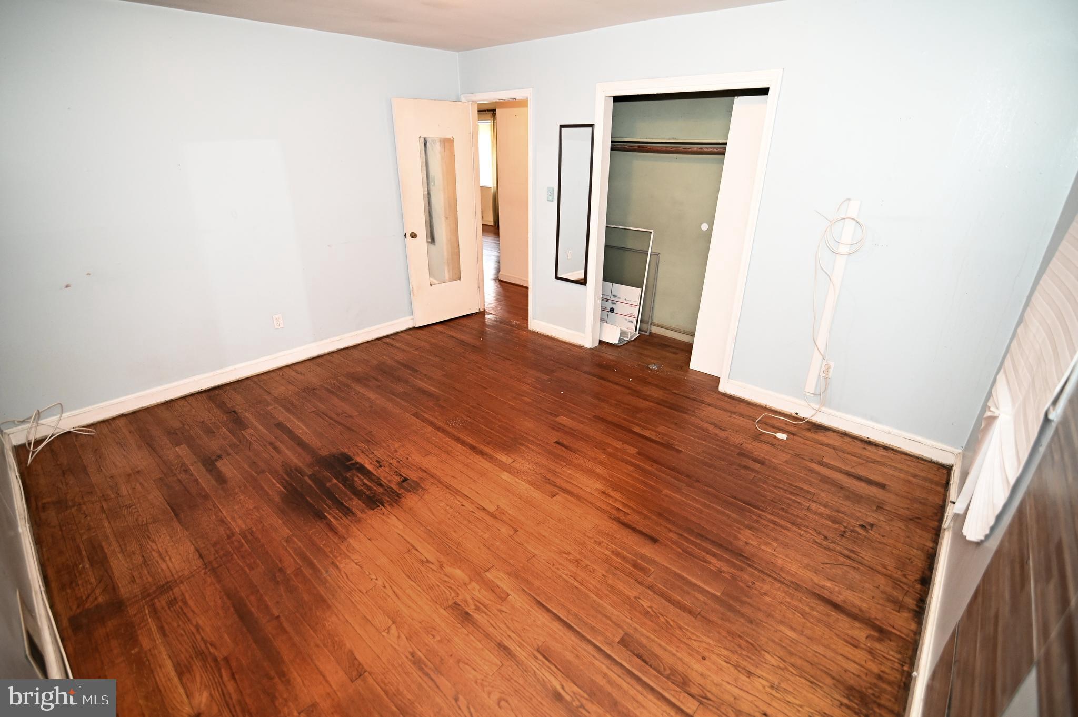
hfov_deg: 96.8
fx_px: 479
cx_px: 539
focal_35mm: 16
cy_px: 358
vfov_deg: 73.7
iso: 2800
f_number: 3.2
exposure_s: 1/200
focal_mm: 16
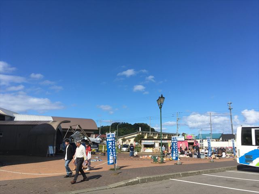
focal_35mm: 29
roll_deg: +0.3
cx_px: 130
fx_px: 217
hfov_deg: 61.7
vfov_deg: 48.2
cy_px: 97
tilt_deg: +12.3
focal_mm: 4.15
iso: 25
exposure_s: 1/2262
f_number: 2.2
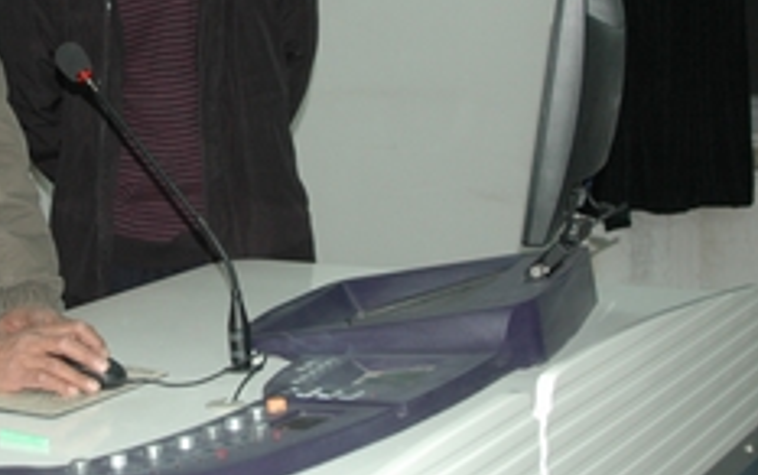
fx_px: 1592
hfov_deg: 26.0
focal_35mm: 77
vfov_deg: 16.9
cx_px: 98
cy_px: 102
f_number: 3.5
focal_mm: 28
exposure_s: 1/60
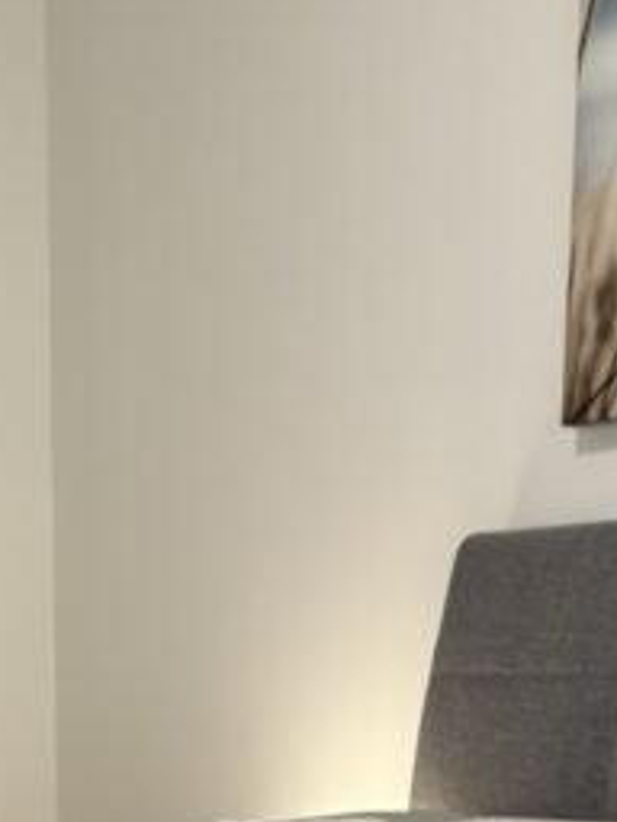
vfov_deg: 18.5
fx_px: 2281
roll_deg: -1.3
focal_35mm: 96
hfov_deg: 15.4
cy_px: 1169
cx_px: 341
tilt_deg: -12.0
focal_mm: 6.76
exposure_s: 1/50
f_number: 1.78
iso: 160
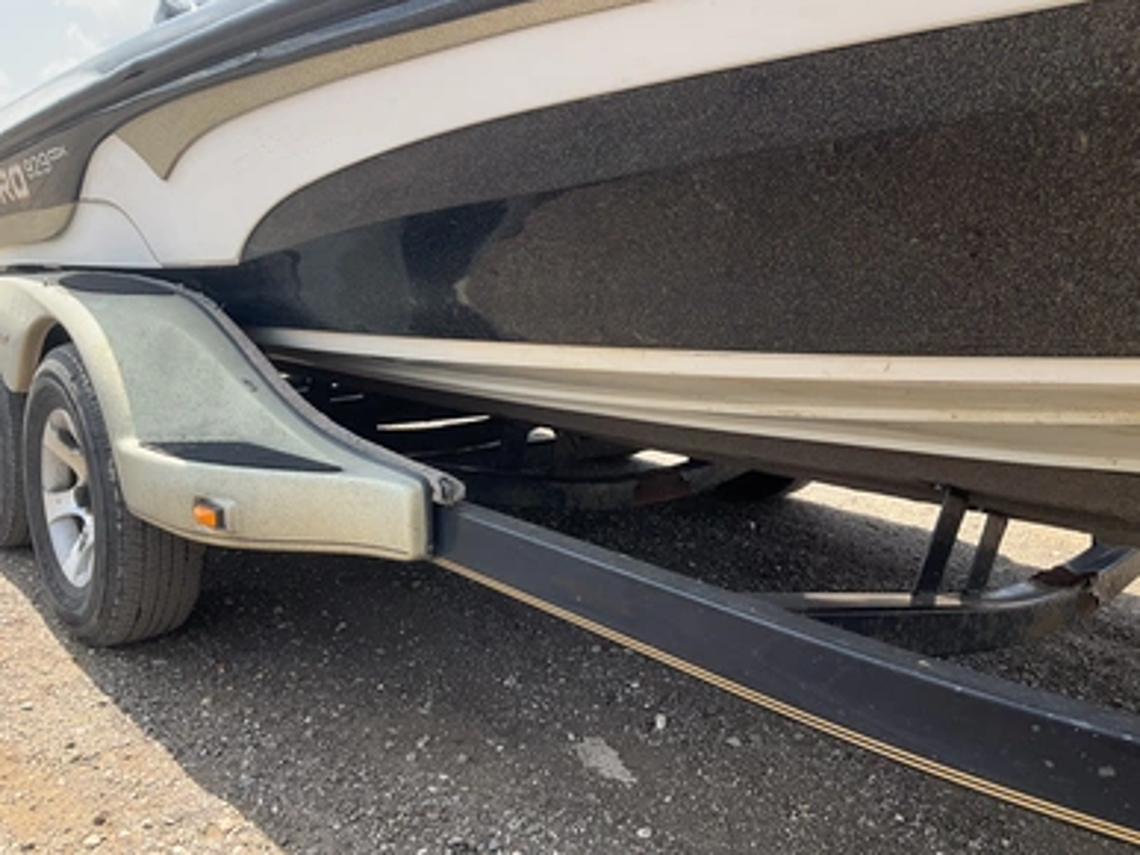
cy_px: 436
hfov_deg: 60.0
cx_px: 586
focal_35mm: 30
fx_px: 988
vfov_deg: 46.8
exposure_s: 1/491
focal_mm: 3
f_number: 1.8
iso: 25
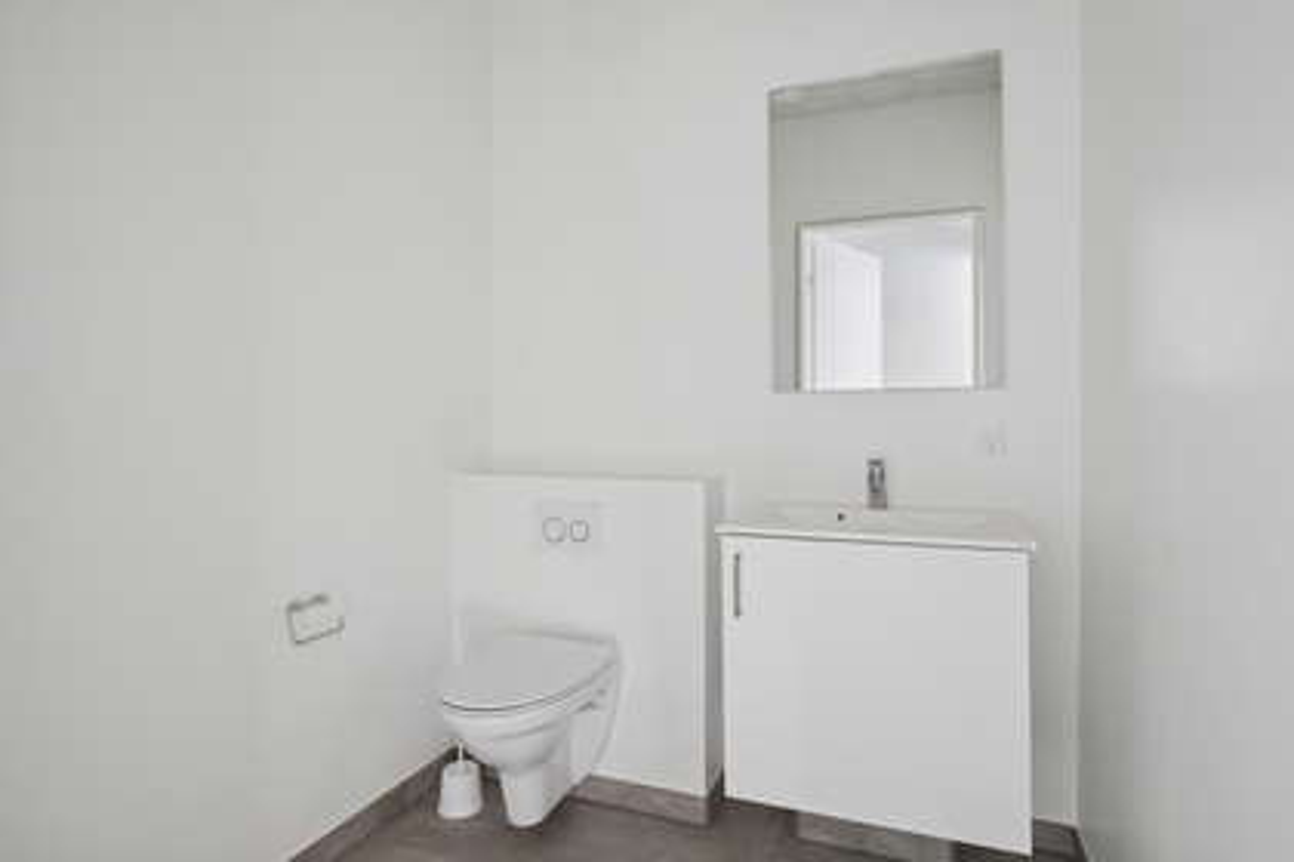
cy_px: 431
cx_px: 647
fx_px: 701
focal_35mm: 20
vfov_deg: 63.2
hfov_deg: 85.4
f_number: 6.3
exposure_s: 1/5
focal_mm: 19.5
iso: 640
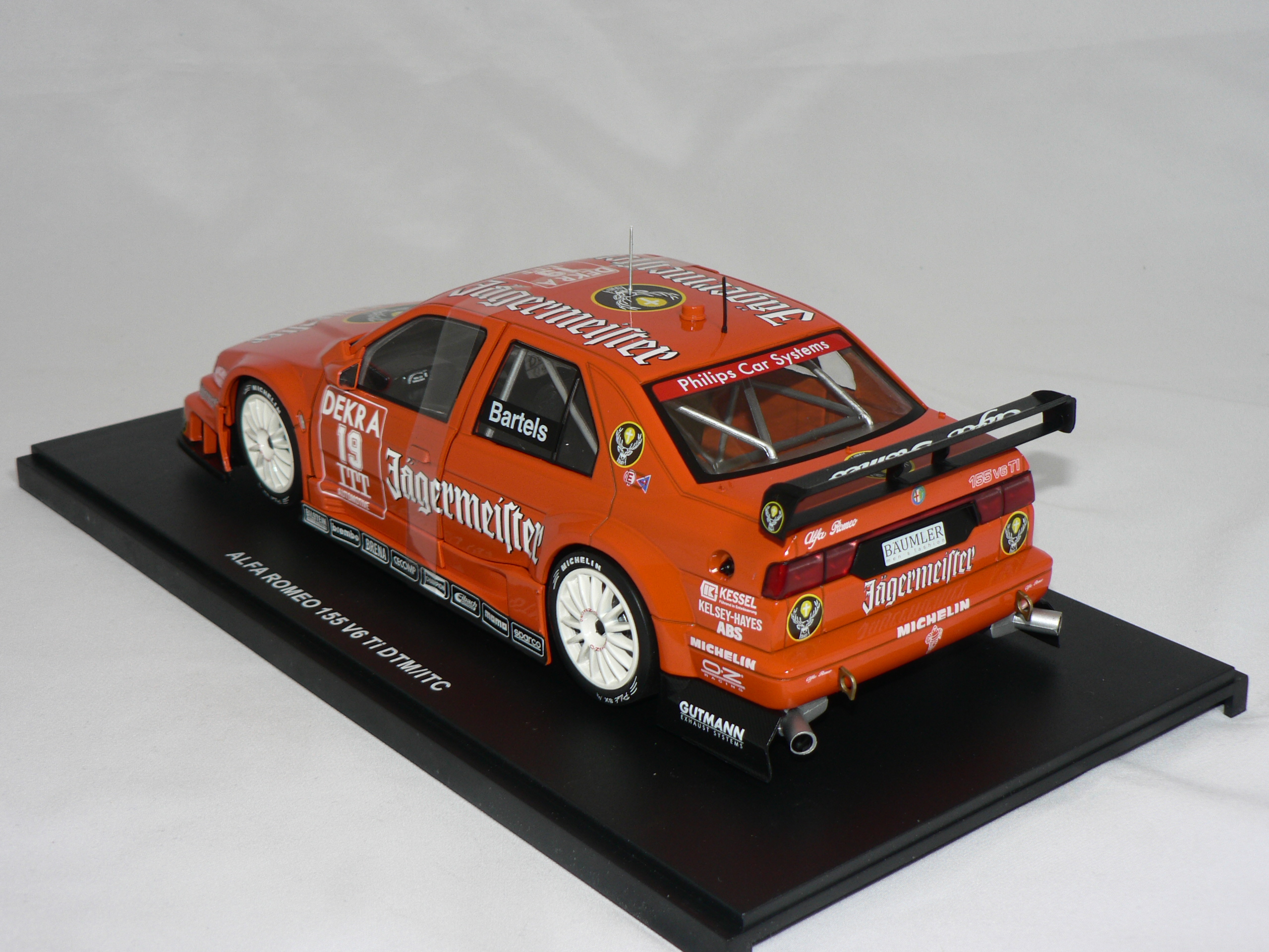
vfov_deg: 26.1
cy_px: 476
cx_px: 634
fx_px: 2053
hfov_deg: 34.3
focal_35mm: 56
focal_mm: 9.3
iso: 80
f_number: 2.8
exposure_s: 1/60
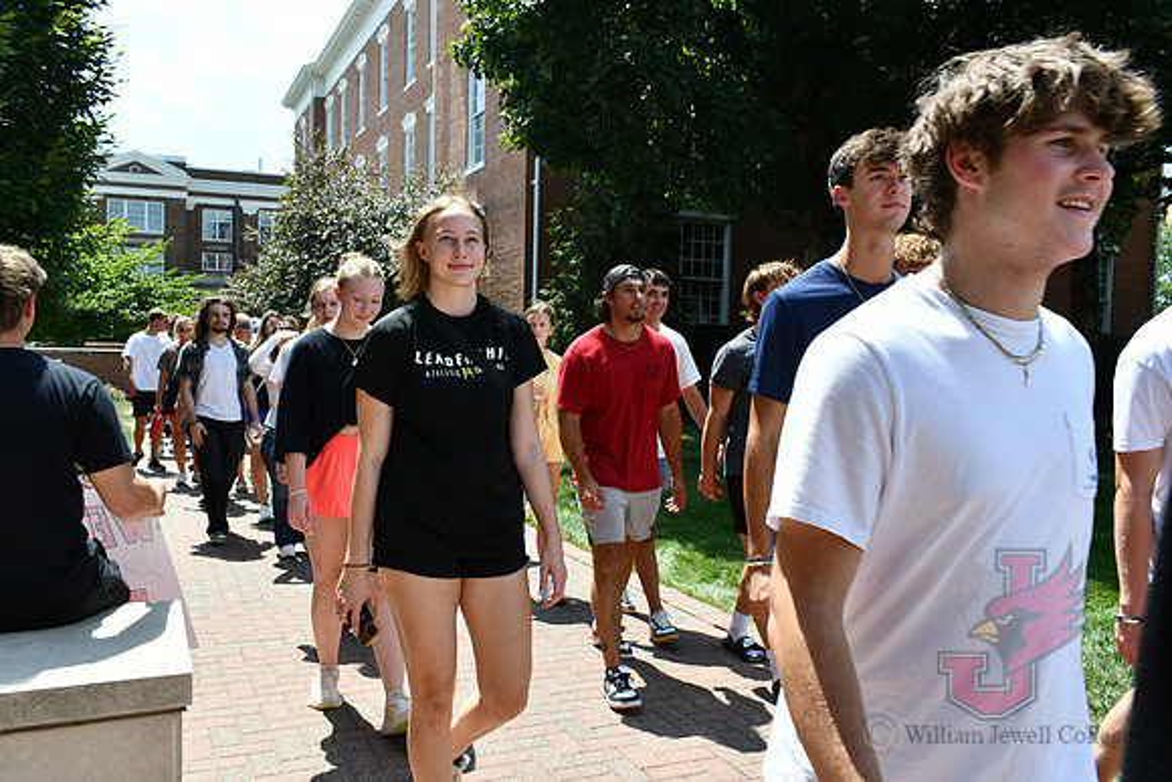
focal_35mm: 30
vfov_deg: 43.6
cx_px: 586
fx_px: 977
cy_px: 391
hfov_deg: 61.9
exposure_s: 1/250
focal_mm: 20
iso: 180
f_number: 8
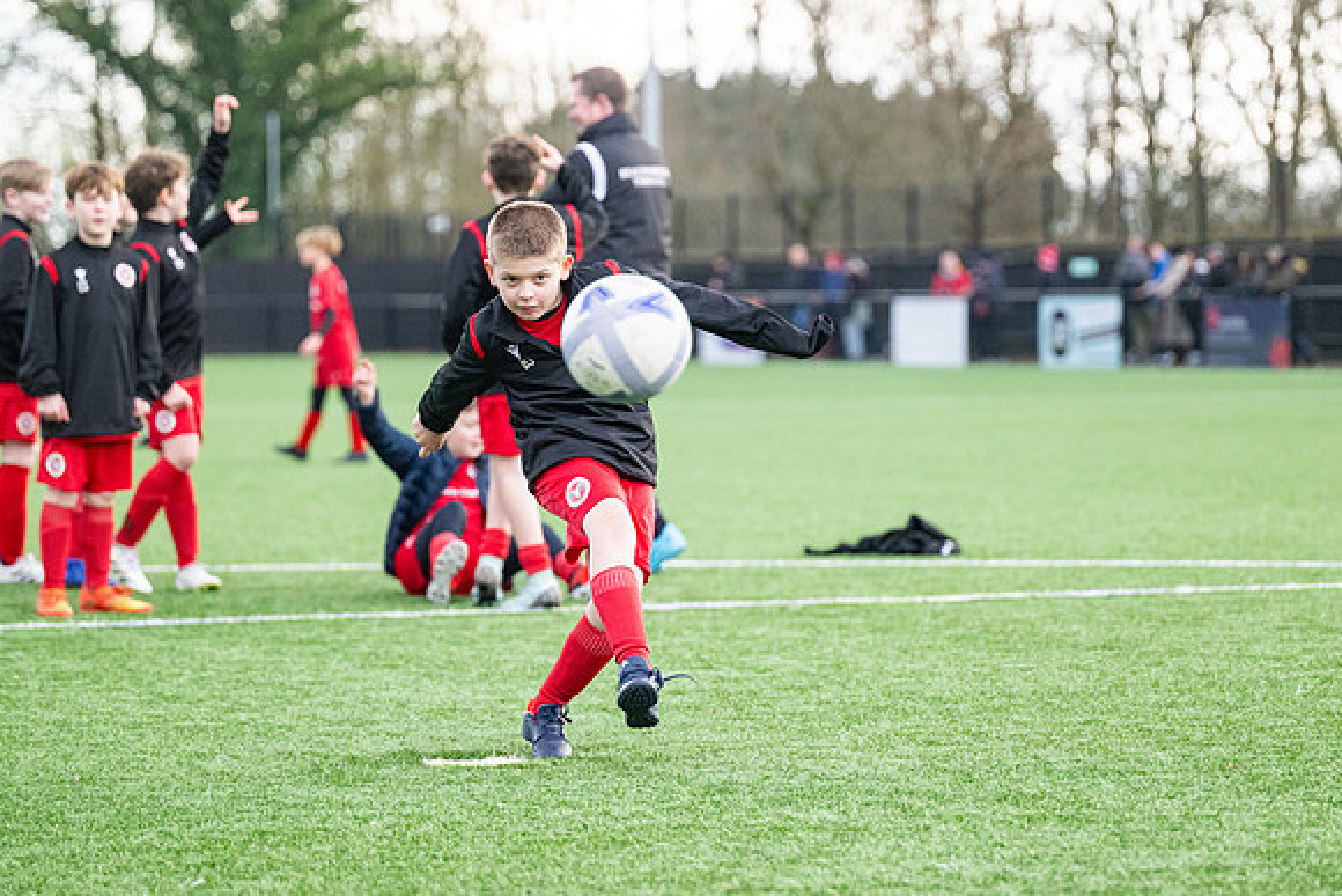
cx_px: 671
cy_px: 448
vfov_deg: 8.9
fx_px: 5779
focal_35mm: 155
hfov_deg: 13.2
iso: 2000
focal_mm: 155
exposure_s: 1/1600
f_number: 4
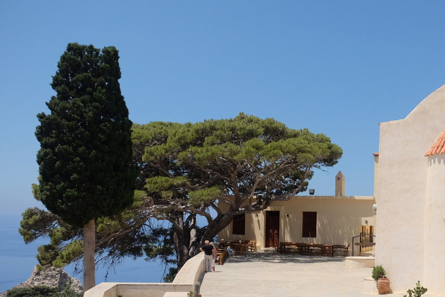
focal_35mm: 51
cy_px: 201
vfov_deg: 26.3
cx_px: 343
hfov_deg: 37.7
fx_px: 630
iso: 800
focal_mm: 21.6
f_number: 4
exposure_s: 1/2700
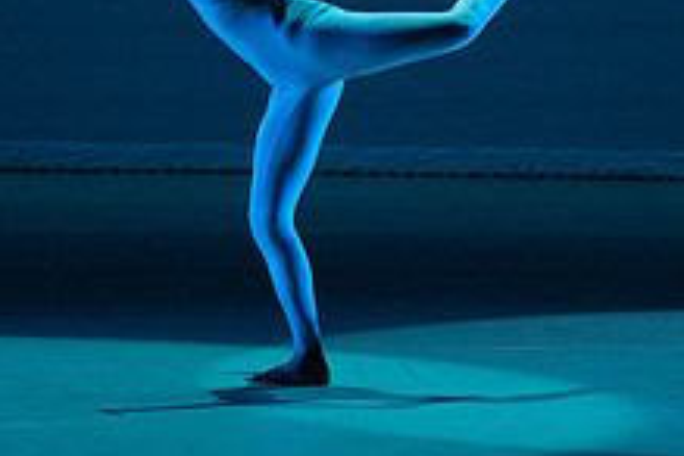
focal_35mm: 637
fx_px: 12102
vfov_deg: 2.2
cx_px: 525
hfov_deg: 3.2
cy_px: -108
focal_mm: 241
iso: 16000
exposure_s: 1/400
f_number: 5.6
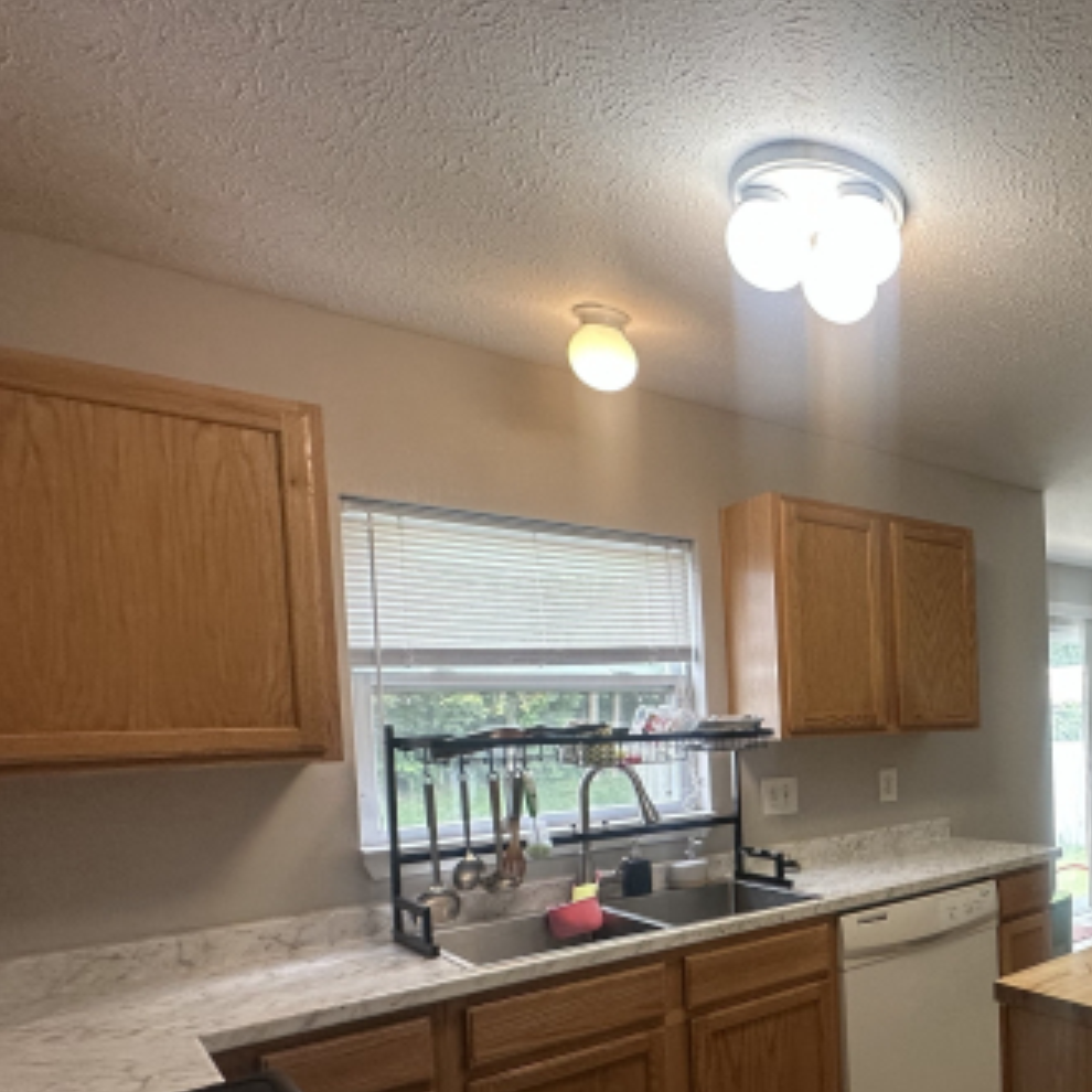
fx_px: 892
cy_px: 738
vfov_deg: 61.2
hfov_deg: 50.4
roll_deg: +1.5
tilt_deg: -1.6
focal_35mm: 25
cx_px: 1100
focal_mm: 2.22
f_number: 2.2
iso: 160
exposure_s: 1/120
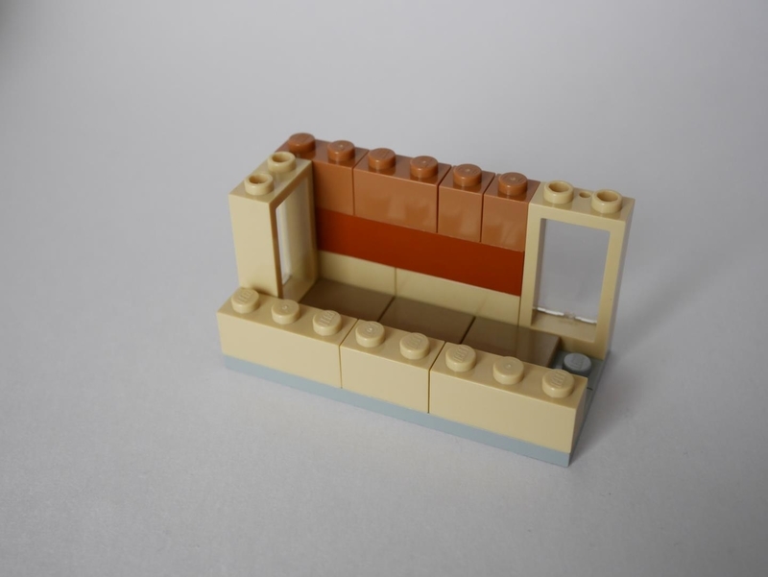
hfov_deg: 46.8
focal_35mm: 40
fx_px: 888
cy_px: 288
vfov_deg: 36.0
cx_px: 384
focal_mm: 20
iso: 640
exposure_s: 1/60
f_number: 5
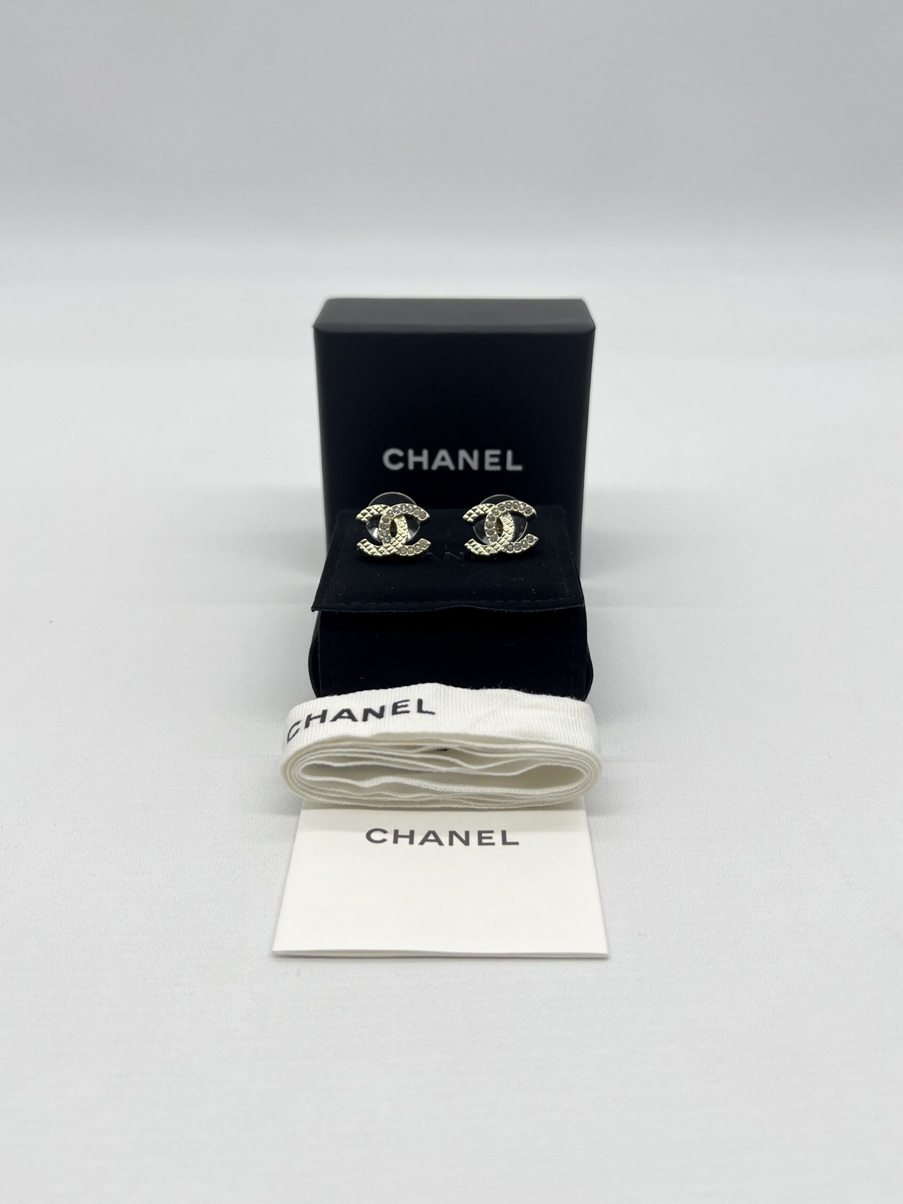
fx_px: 904
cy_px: 602
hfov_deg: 53.1
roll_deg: -0.3
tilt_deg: -24.2
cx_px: 452
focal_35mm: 26
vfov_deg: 67.3
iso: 40
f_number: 1.5
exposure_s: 1/181
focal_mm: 5.7
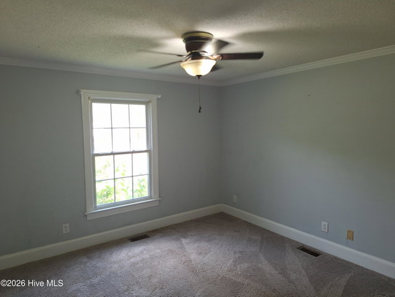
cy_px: 148
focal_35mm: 23
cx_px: 198
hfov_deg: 73.9
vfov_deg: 58.9
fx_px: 263
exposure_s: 1/60
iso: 64
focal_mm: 5.54
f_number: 1.8
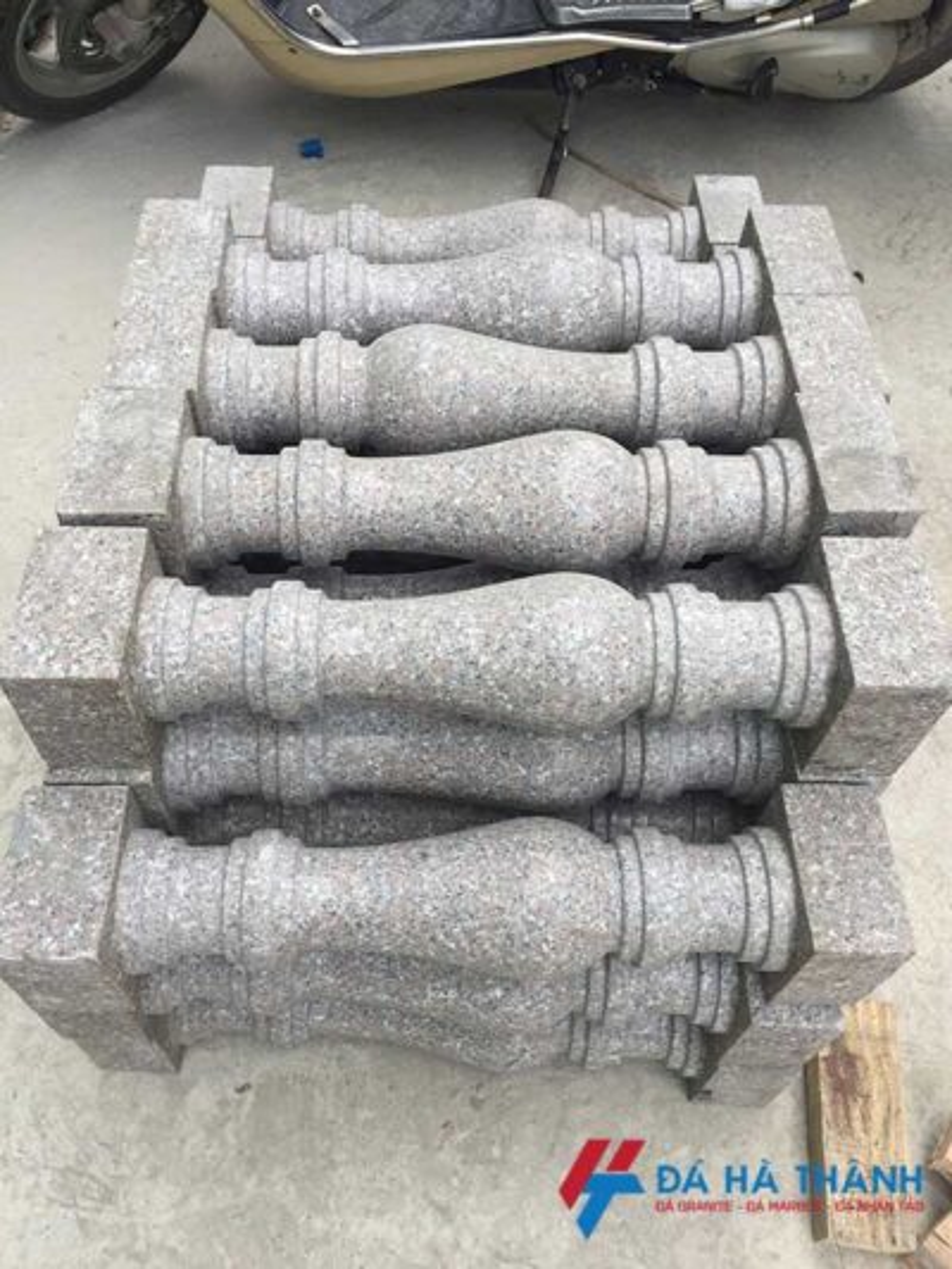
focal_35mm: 29
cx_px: 476
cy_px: 634
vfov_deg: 61.6
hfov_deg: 48.2
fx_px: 1063
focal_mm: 4.15
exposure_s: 1/363
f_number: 2.2
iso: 32
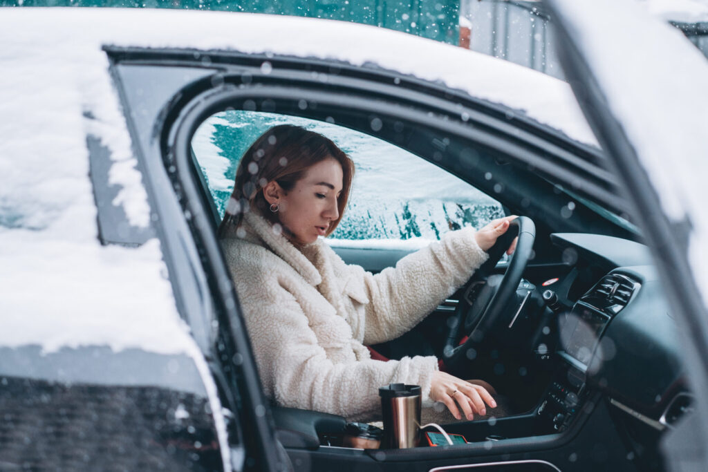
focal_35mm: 85
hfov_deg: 23.9
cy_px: 236
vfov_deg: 16.1
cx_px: 354
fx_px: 1672
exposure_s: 1/1250
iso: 1000
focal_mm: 85
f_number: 2.8
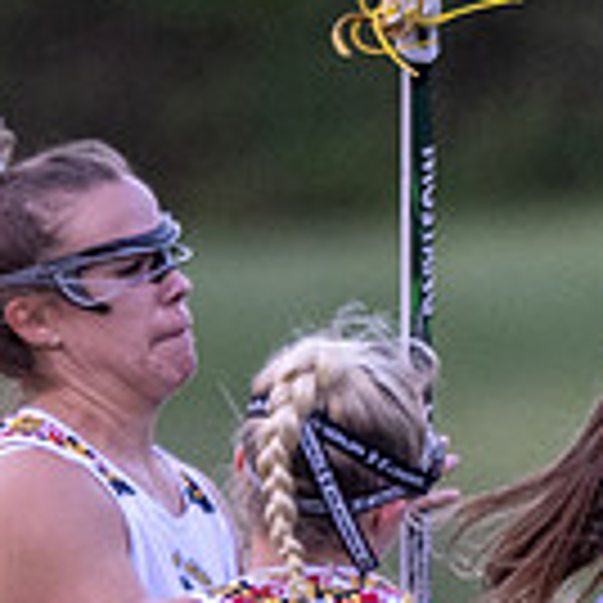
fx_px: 56188
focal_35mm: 2851
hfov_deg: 0.6
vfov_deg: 0.6
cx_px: 905
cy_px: 972
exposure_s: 1/1000
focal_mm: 400
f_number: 2.8
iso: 1800
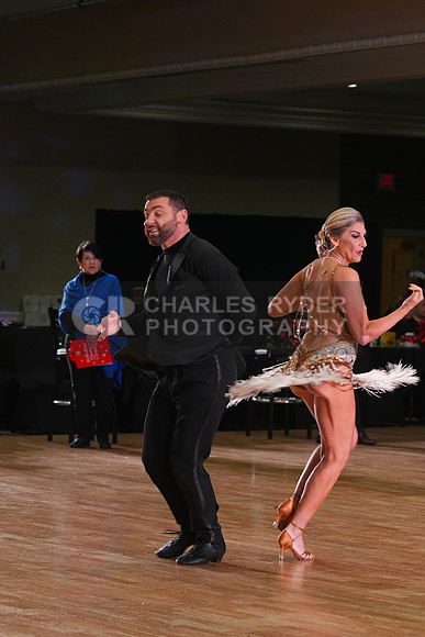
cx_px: 212
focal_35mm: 126
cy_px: 318
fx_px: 2230
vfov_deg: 16.3
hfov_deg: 10.9
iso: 3200
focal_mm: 126
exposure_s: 1/200
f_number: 6.3
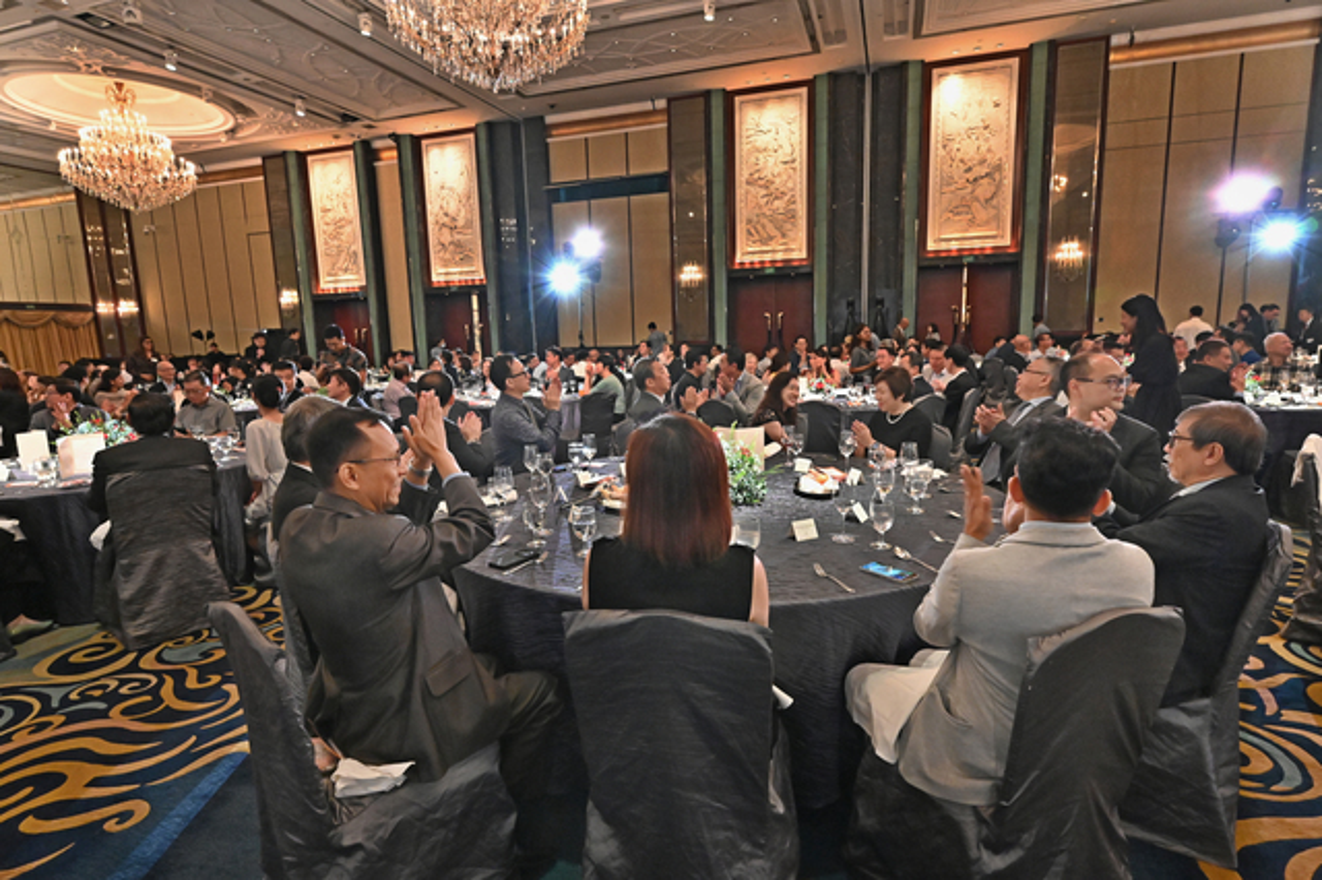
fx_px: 679
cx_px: 661
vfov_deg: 65.9
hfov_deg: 88.5
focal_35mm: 18
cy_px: 440
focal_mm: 18.5
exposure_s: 1/100
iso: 8000
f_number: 5.6
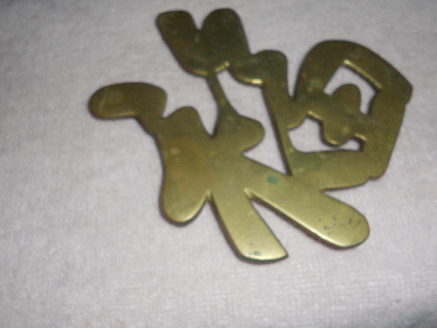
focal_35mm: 32
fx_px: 404
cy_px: 164
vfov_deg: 44.2
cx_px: 218
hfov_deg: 56.8
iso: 80
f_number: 8.8
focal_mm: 5.8
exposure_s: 1/25
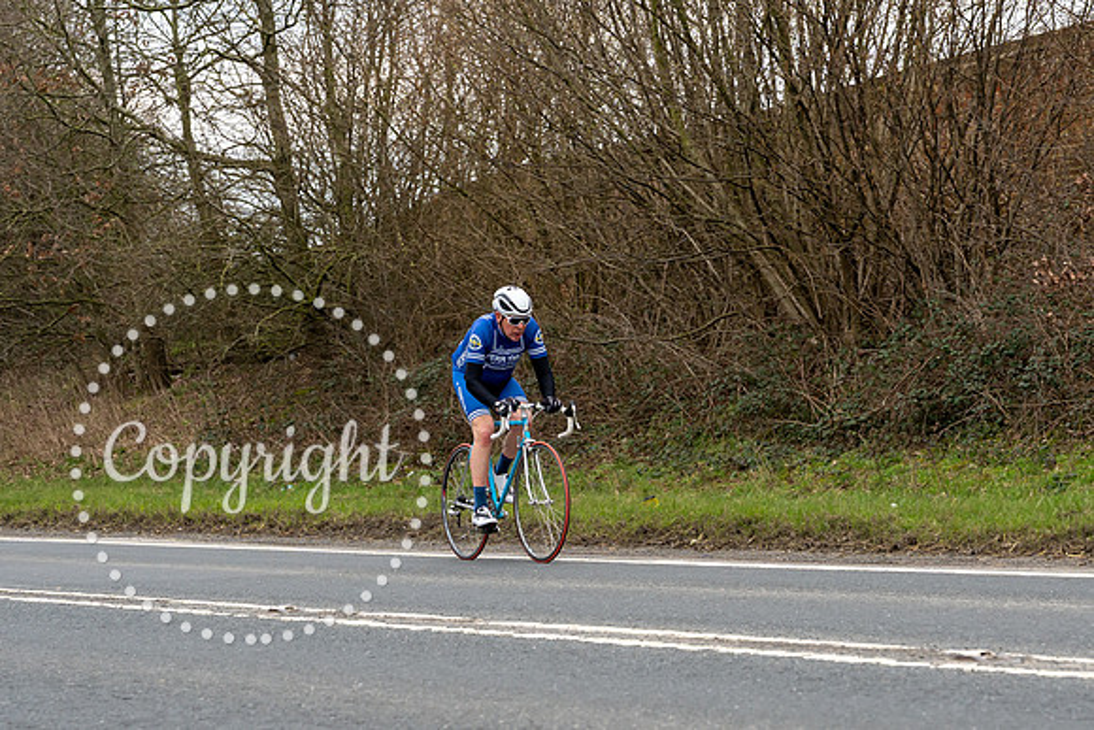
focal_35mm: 127
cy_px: 350
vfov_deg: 10.8
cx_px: 531
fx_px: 3873
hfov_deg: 16.1
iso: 500
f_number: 4.5
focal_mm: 70
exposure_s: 1/1000
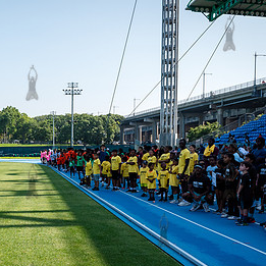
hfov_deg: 33.3
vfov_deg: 35.0
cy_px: 181
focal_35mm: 48
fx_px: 417
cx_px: 22
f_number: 5.6
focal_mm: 24
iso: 400
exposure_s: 1/1600
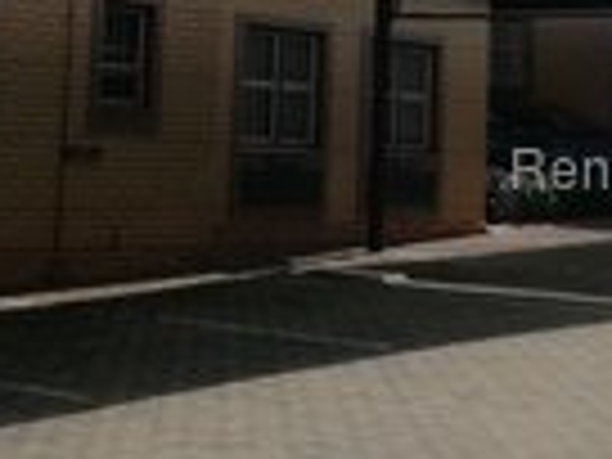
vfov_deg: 14.6
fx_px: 1750
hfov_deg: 19.8
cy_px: -56
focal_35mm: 99
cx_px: 351
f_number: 2
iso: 50
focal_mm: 3.79
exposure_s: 1/2506
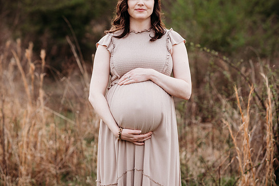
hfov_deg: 23.9
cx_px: 140
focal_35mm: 85
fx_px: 659
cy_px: 93
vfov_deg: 16.1
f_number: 2.5
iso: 400
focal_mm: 85
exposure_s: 1/320
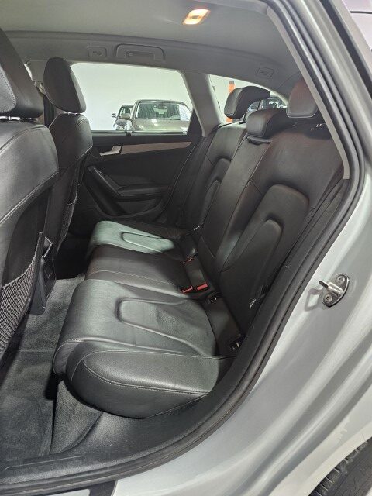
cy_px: 248
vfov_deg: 73.9
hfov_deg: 58.9
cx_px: 186
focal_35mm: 23
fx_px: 330
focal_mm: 6.3
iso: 800
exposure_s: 1/100
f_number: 1.7
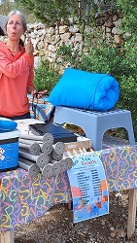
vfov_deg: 32.2
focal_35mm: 65
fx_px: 419
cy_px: 146
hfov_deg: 18.5
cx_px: 36
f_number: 1.8
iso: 40
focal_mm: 5.54
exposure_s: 1/1575
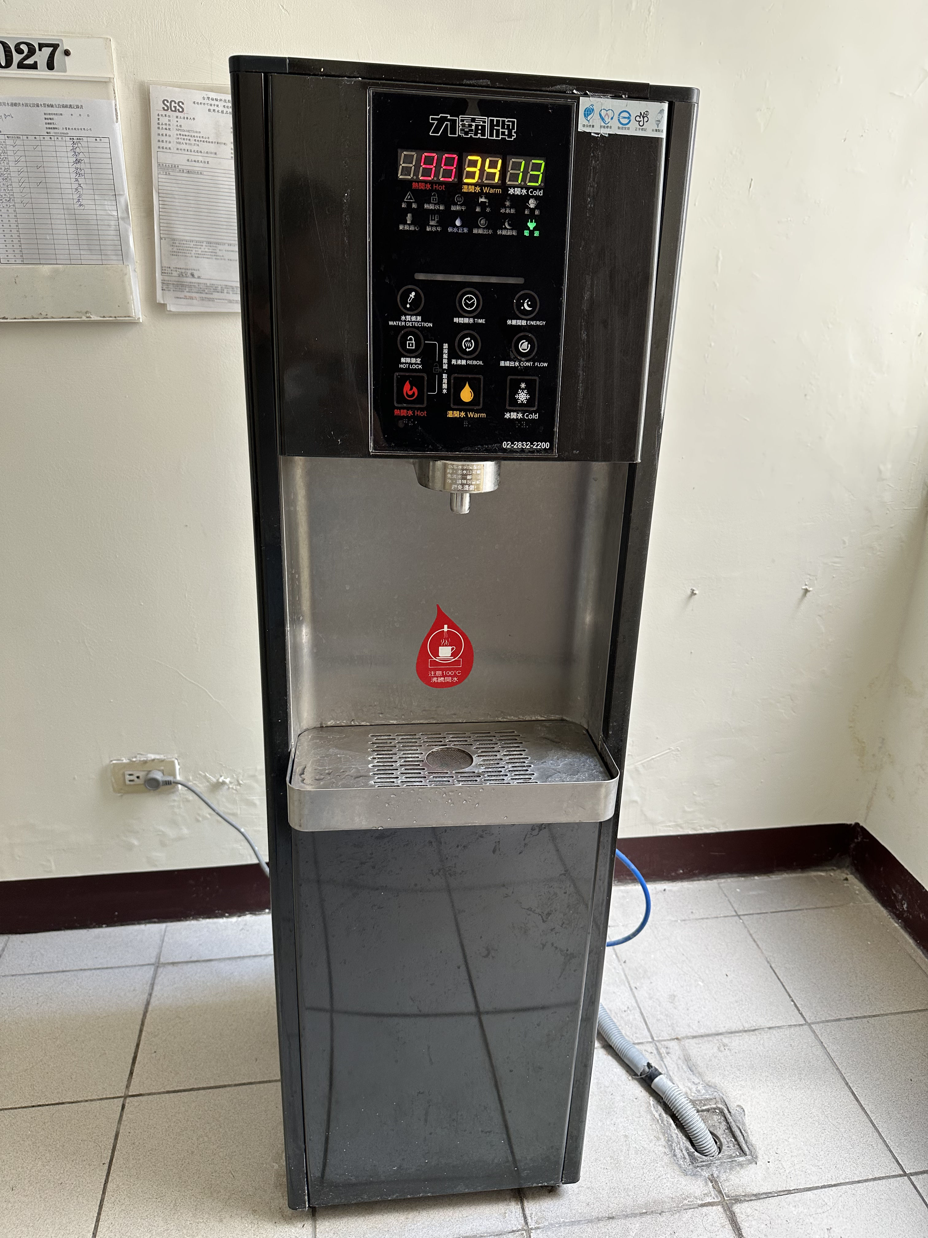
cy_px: 619
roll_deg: -1.9
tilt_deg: -20.7
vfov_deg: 71.6
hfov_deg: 56.8
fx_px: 858
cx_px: 464
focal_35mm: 24
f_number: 1.78
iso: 160
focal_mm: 6.86
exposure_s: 1/121
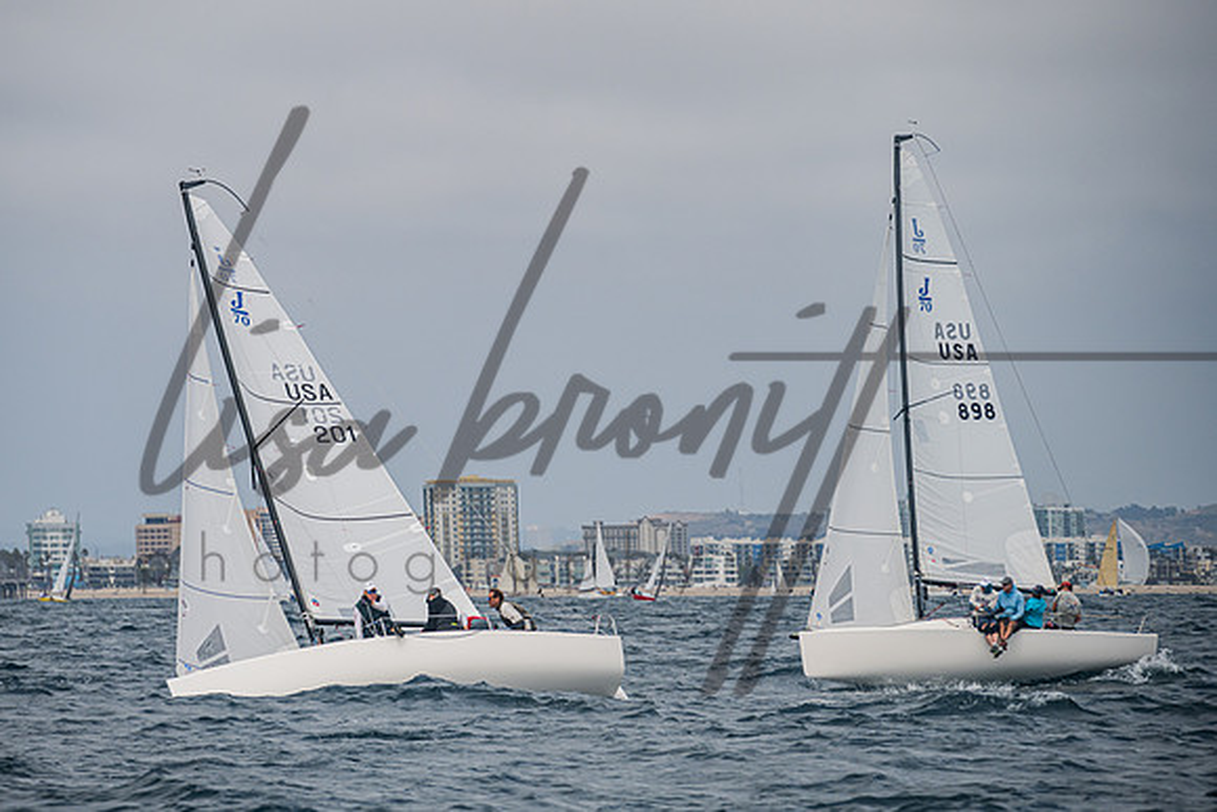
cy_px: 369
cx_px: 506
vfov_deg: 5.7
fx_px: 8177
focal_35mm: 242
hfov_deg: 8.5
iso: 160
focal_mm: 200
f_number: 6.3
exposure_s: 1/1000
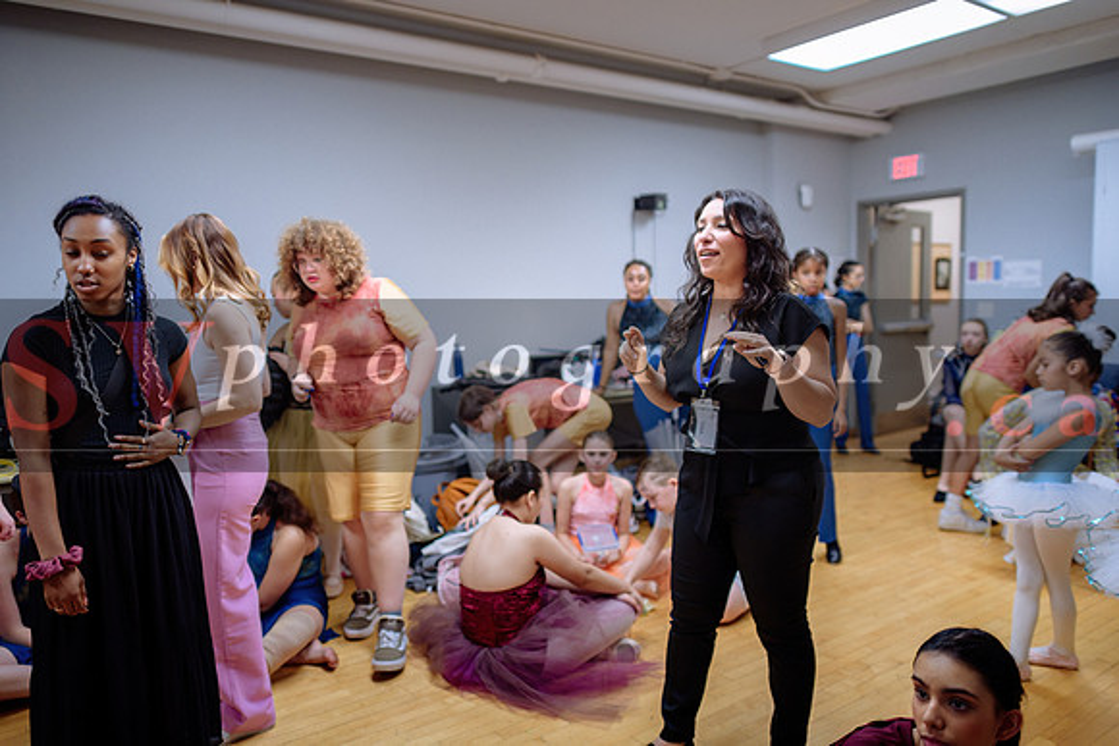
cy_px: 356
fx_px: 779
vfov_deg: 51.2
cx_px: 559
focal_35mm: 25
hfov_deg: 71.4
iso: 800
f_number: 1.4
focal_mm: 24
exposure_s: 1/250
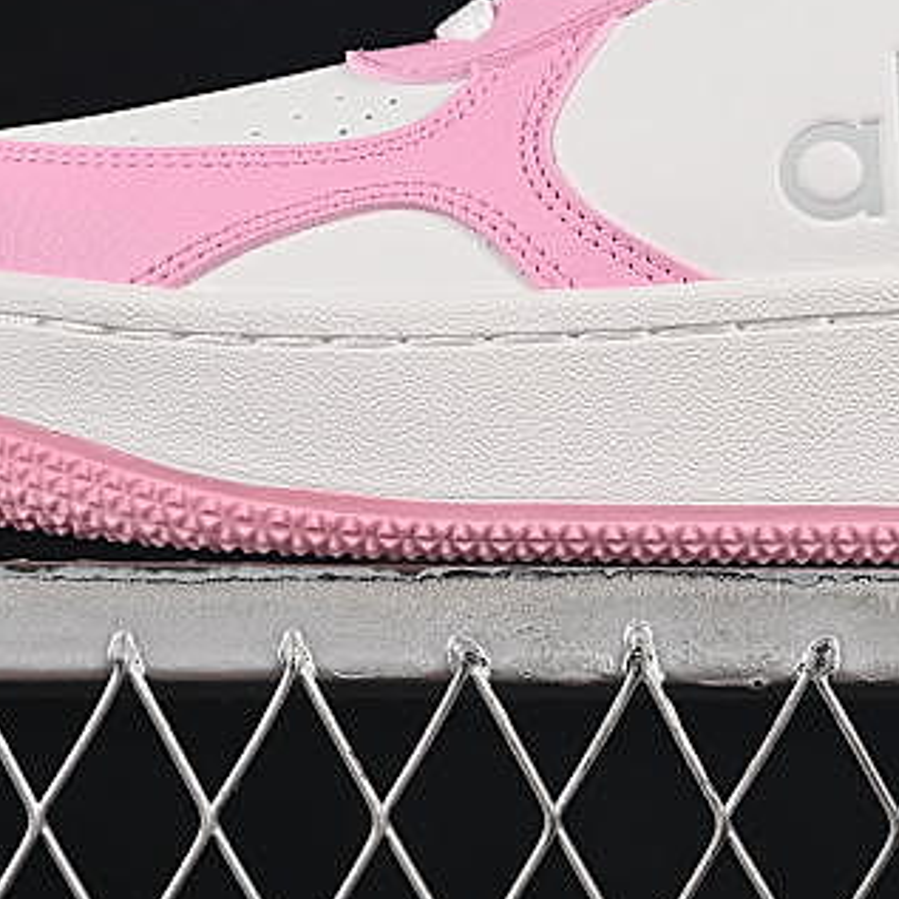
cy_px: -62
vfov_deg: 8.0
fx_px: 6376
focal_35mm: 217
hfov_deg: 8.0
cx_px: 868
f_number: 8
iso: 160
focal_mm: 50
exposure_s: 1/80
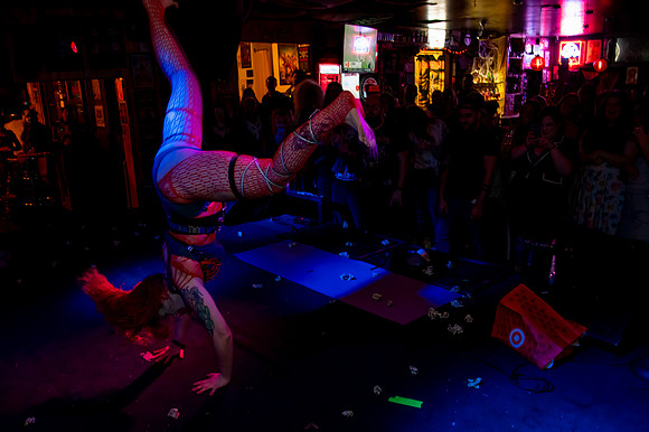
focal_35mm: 28
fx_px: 508
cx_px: 322
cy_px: 237
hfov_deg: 65.1
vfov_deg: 46.0
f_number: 4
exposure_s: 1/100
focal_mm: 24
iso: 5000
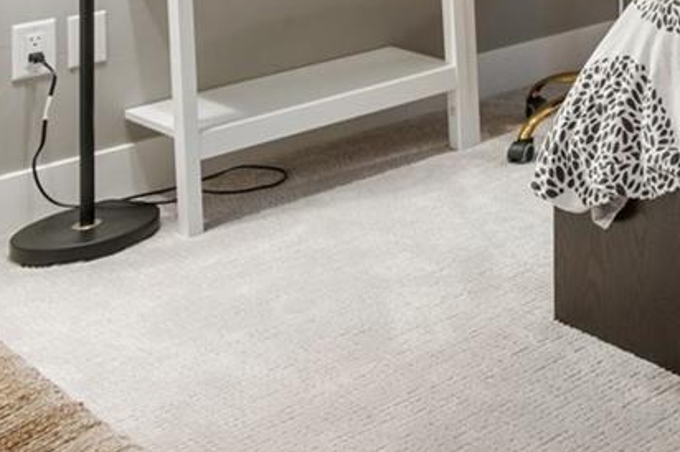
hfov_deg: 21.6
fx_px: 1246
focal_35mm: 66
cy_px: -327
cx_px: 1182
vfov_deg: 17.3
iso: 400
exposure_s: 1/3
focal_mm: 17
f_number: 8
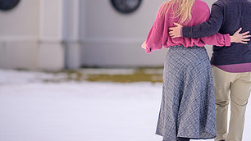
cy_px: 47
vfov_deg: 3.1
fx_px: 2642
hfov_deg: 5.4
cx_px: 195
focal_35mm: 397
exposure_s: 1/500
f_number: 2.8
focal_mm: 200
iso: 250
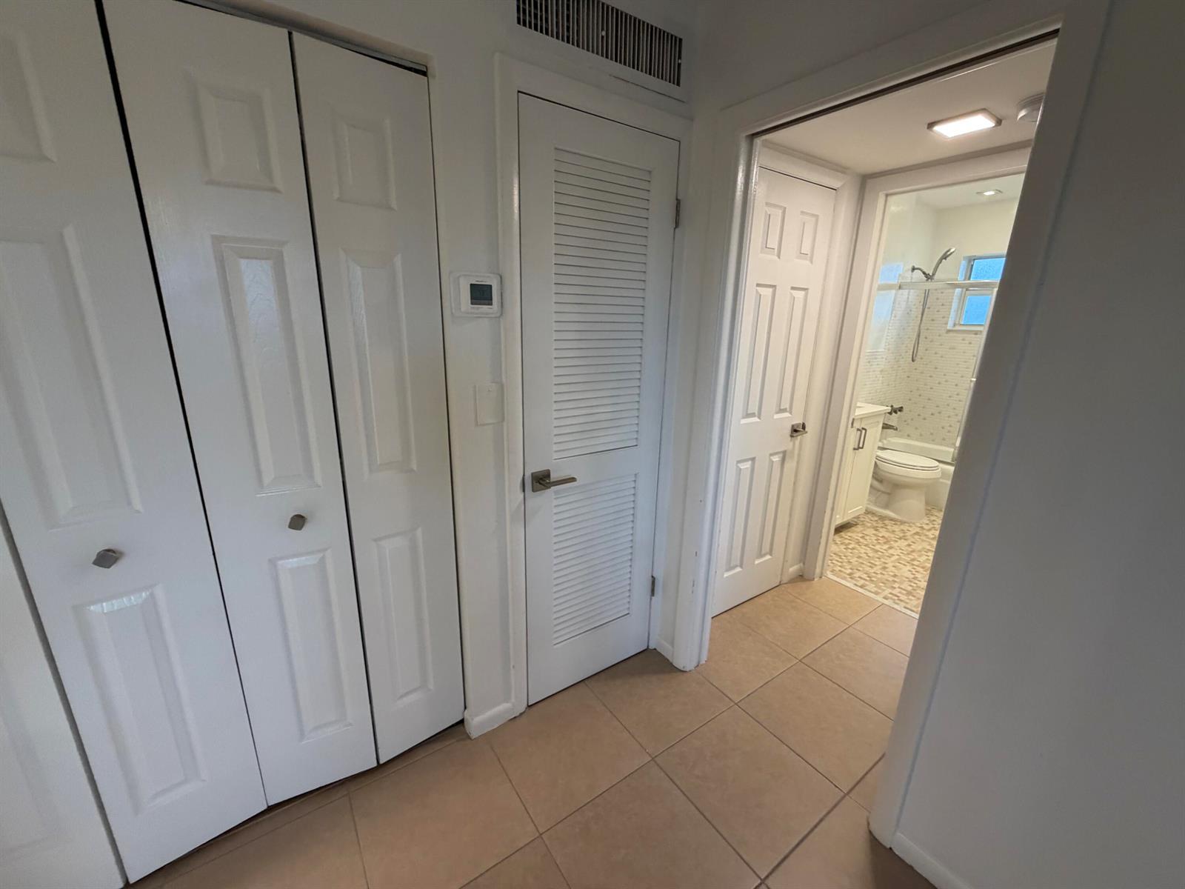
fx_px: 479
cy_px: 444
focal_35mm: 14
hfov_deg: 102.1
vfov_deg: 85.7
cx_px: 592
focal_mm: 2.22
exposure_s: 1/120
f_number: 2.2
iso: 250
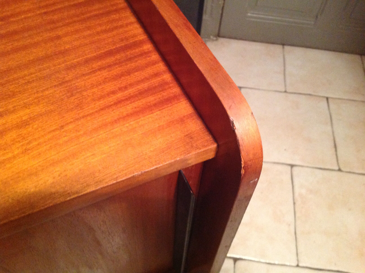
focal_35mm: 35
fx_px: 369
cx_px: 182
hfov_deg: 52.7
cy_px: 136
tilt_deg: -51.2
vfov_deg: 40.6
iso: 500
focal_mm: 4.28
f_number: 2.4
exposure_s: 1/17
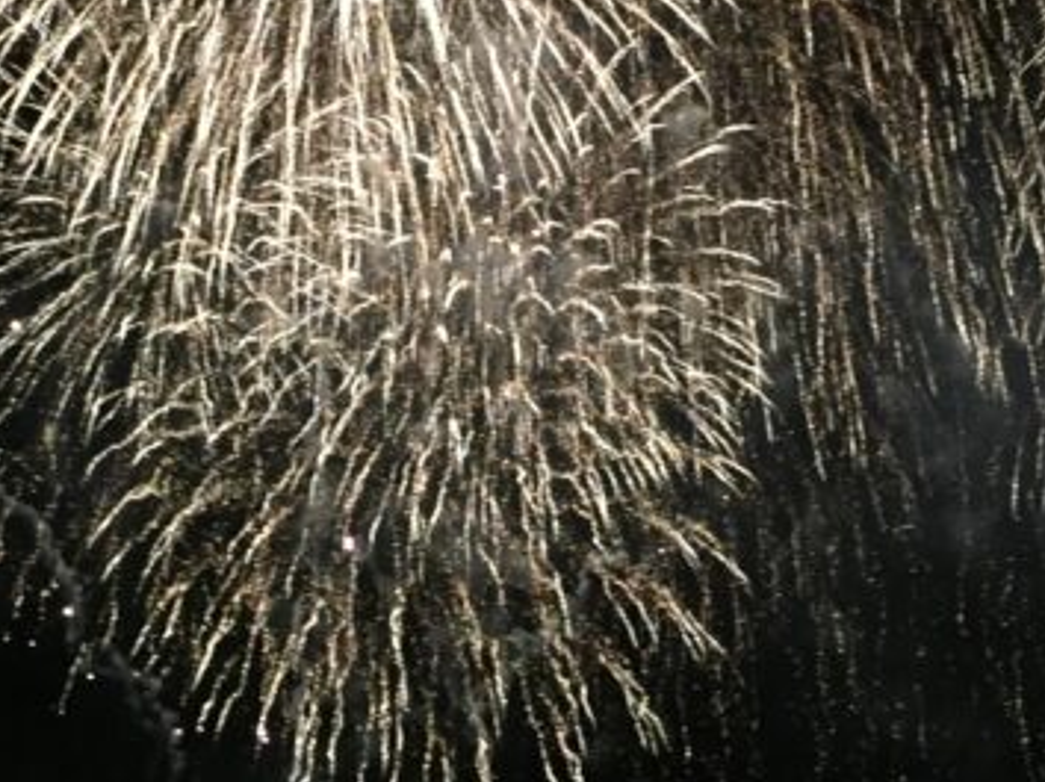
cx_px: 413
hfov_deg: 23.3
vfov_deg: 17.5
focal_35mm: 84
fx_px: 2534
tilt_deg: +18.9
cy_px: 269
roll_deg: -2.3
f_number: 2.2
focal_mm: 4.15
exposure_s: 1/30
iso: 200
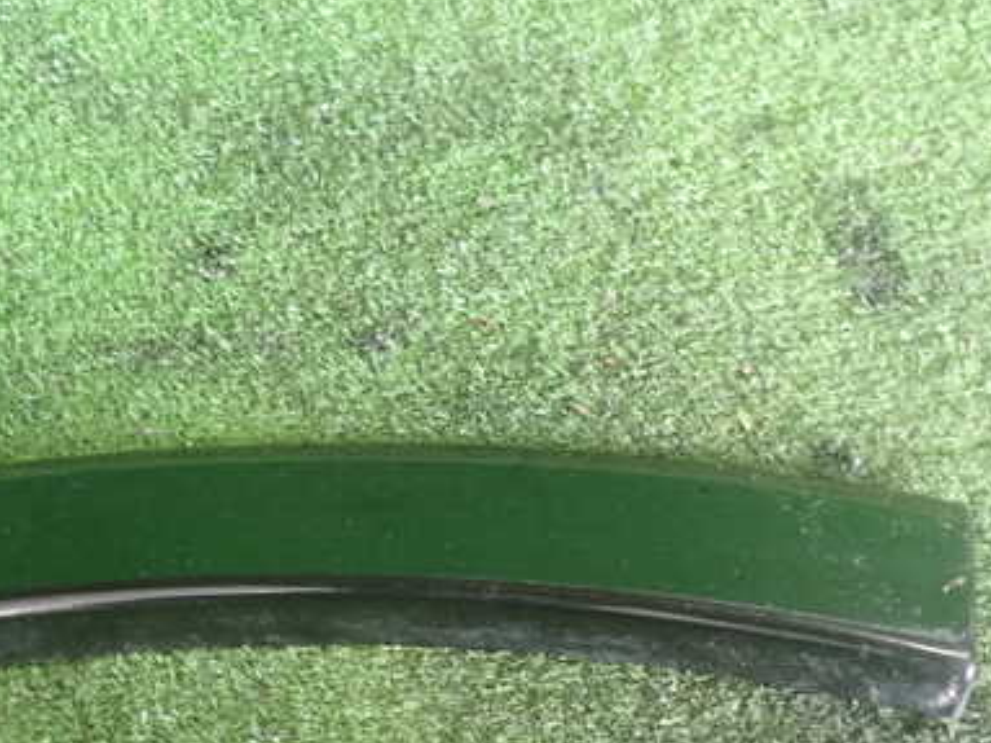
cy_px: 500
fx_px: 1345
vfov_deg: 30.6
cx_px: 373
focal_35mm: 47
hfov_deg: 40.2
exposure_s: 1/30
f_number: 2.3
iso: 400
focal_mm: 5.4
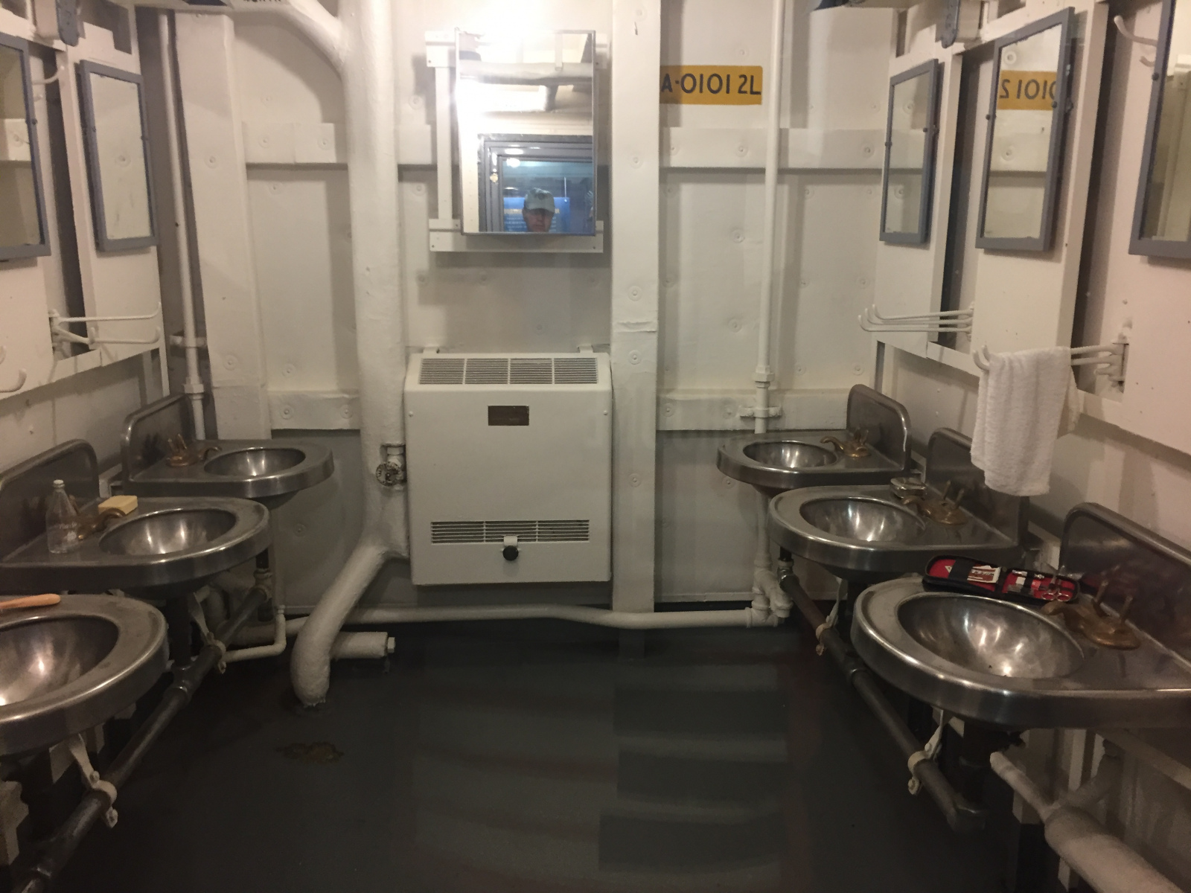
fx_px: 998
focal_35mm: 29
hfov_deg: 61.7
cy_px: 446
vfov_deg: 48.2
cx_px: 596
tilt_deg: -12.6
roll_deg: +0.4
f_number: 2.2
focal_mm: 4.15
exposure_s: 1/30
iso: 125
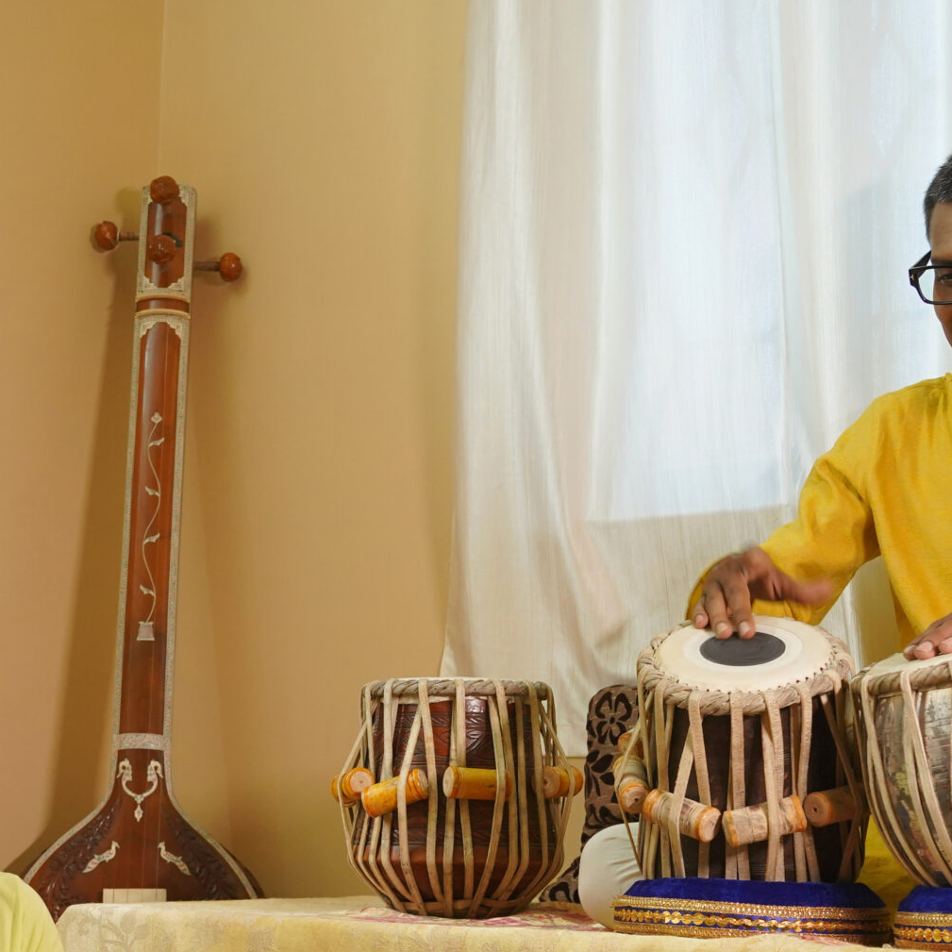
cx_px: 349
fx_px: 2147
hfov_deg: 24.9
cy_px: 680
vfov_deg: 24.8
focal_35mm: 69
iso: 2000
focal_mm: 32
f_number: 5
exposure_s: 1/100
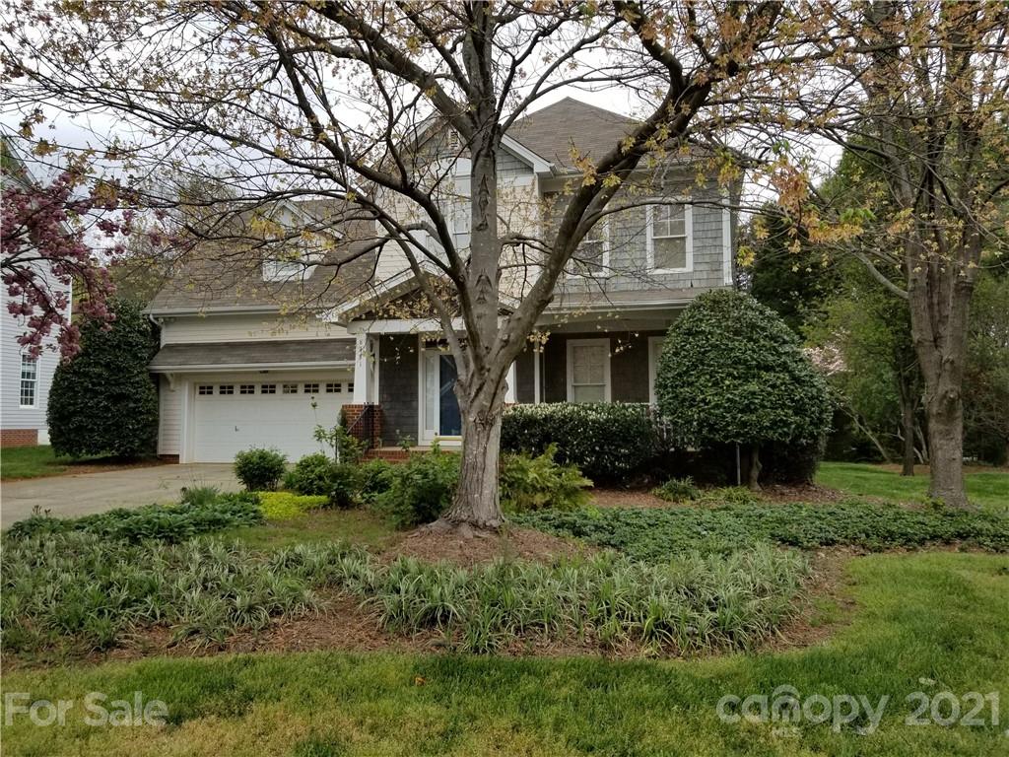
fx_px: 758
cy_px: 378
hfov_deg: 67.3
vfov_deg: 53.1
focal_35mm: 26
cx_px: 504
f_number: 1.7
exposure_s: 1/1522
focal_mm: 4.25
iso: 50
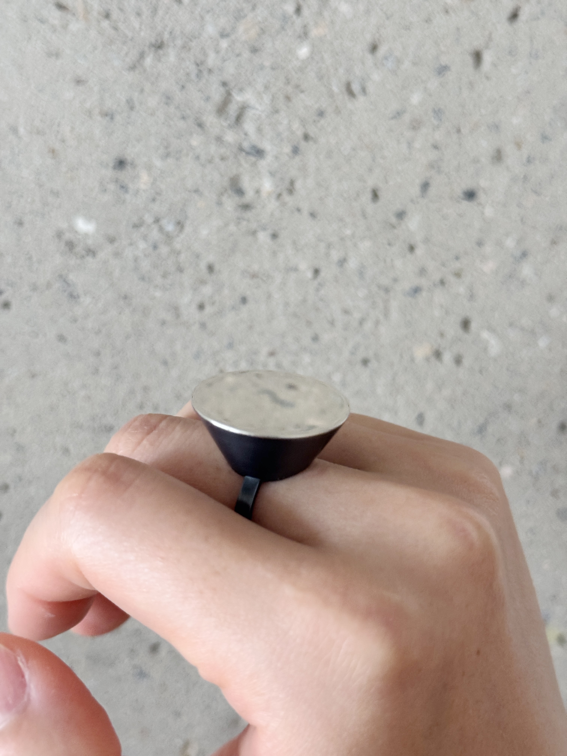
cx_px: 284
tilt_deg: -14.4
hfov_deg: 30.3
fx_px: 1048
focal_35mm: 48
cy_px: 378
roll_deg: -0.4
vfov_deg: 39.7
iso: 320
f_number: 1.78
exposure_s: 1/40
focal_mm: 6.76
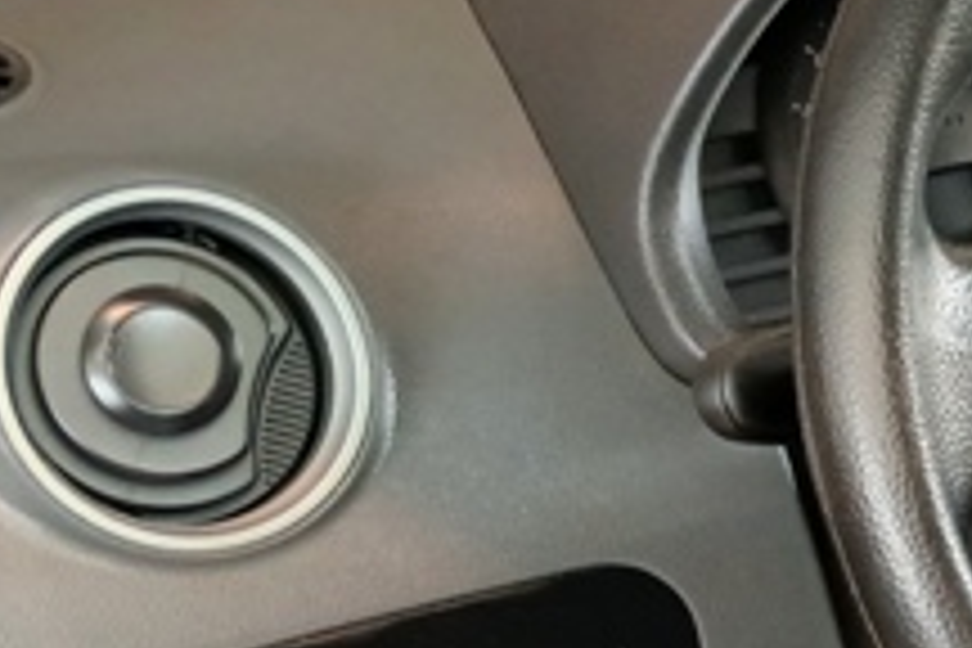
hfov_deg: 18.0
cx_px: 1498
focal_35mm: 100
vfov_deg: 13.2
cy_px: 855
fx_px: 2700
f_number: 1.8
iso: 250
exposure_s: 1/60
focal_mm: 3.98
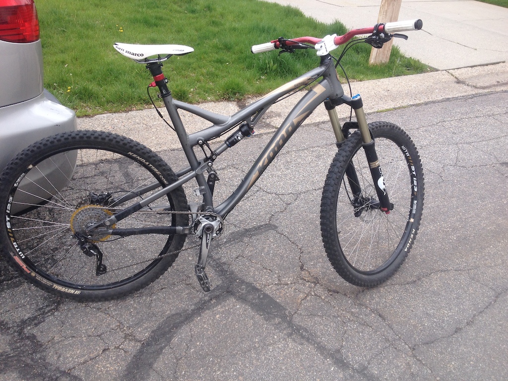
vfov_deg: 40.7
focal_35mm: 35
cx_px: 254
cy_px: 190
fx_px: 514
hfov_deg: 52.6
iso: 50
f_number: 2.4
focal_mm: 4.28
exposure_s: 1/581
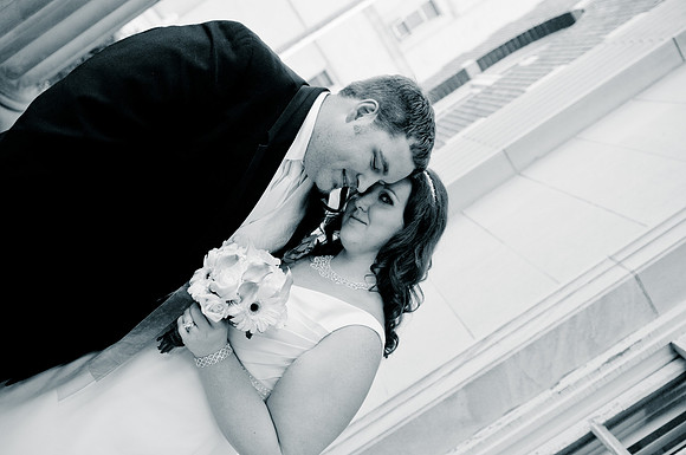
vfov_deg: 36.8
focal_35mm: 36
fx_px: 685
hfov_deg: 53.2
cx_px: 343
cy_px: 228
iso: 200
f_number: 2.8
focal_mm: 24
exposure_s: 1/640
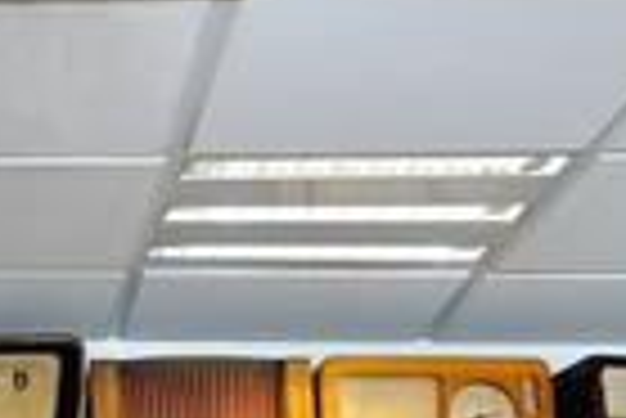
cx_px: -72
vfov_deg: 11.5
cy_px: 562
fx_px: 2027
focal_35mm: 116
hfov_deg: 17.0
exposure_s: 1/60
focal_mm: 27
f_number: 3.5
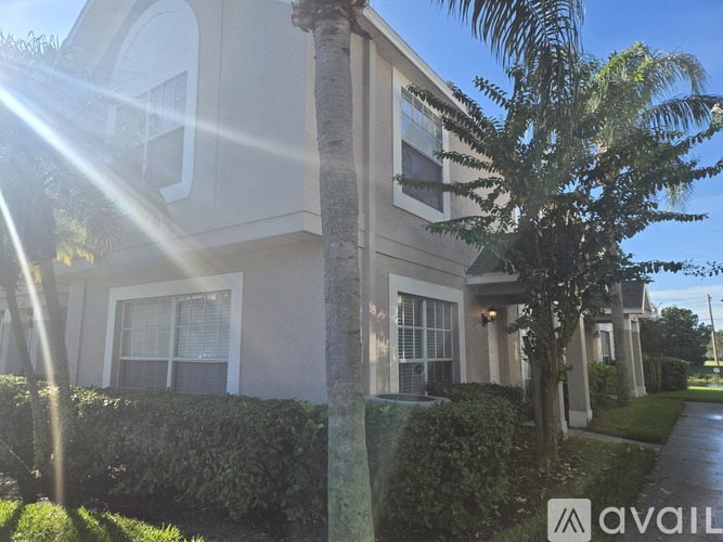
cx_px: 362
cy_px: 271
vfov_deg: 58.9
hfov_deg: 73.9
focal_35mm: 23
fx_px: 480
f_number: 1.8
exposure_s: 1/2921
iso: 80
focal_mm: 5.4
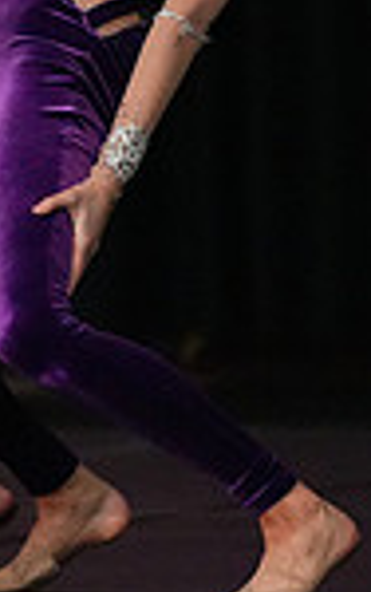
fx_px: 19069
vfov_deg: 1.8
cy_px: 22
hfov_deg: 1.1
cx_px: -667
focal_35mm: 1181
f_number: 3.5
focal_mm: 300
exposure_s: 1/1250
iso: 16000
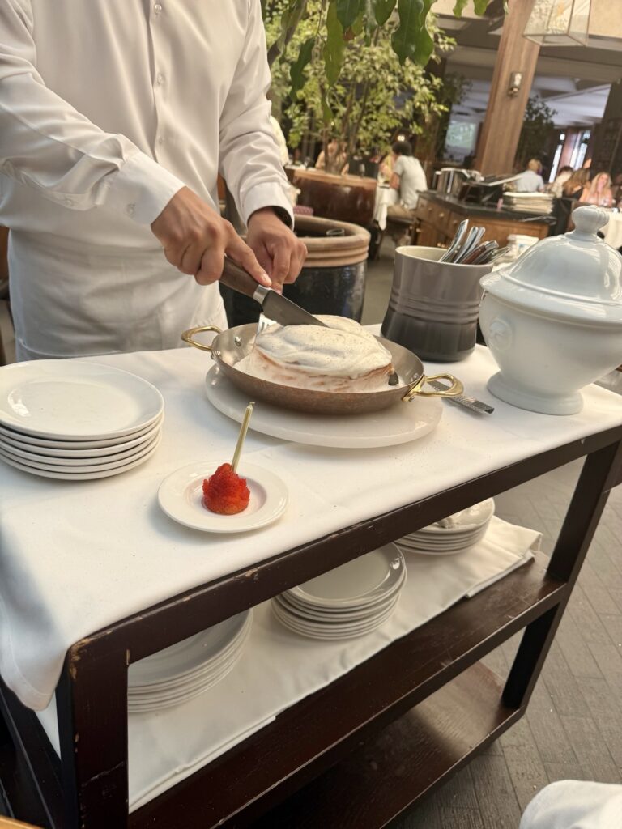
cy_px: 414
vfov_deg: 71.6
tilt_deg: -24.2
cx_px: 311
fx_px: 575
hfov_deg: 56.8
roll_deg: -6.5
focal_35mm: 24
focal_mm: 6.76
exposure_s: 1/122
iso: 50
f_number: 1.78
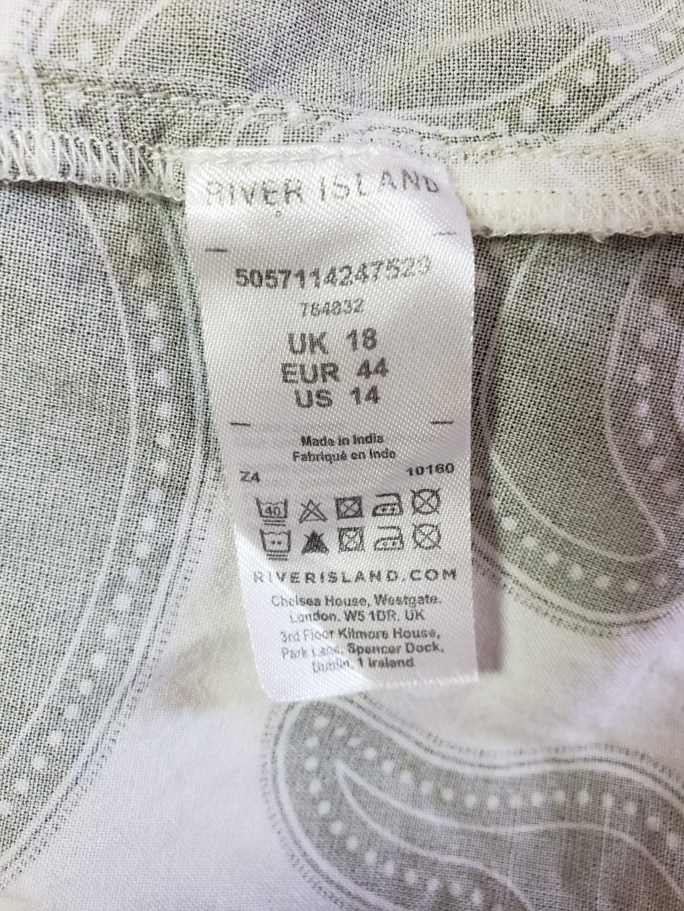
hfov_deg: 53.1
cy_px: 456
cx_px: 342
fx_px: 685
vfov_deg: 67.3
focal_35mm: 26
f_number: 2.4
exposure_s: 1/50
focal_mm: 4.3
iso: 200
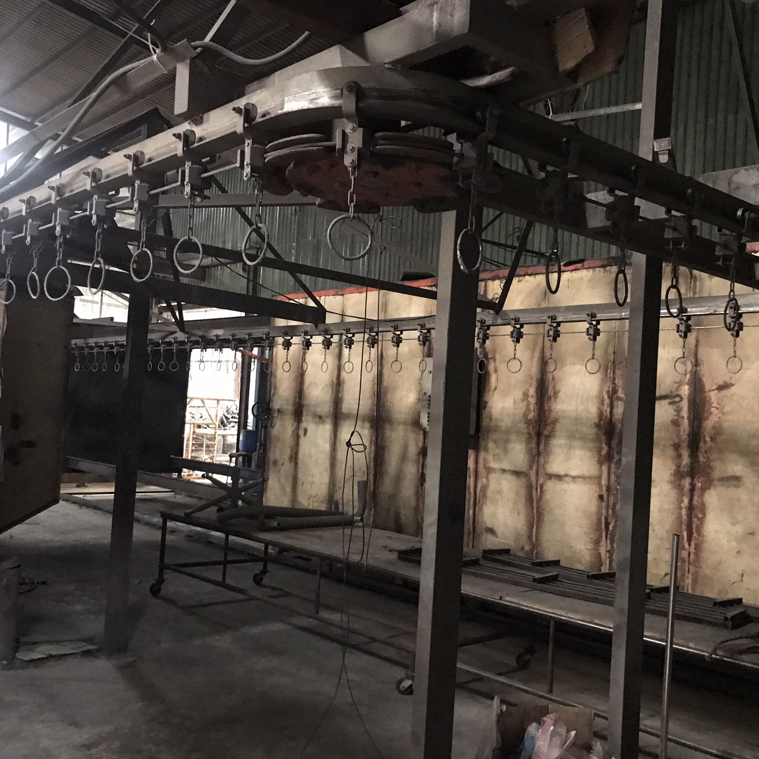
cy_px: 377
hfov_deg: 48.4
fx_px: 843
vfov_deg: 48.5
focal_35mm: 34
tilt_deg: +3.9
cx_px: 375
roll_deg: -2.9
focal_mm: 3.99
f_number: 1.8
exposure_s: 1/5
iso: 80
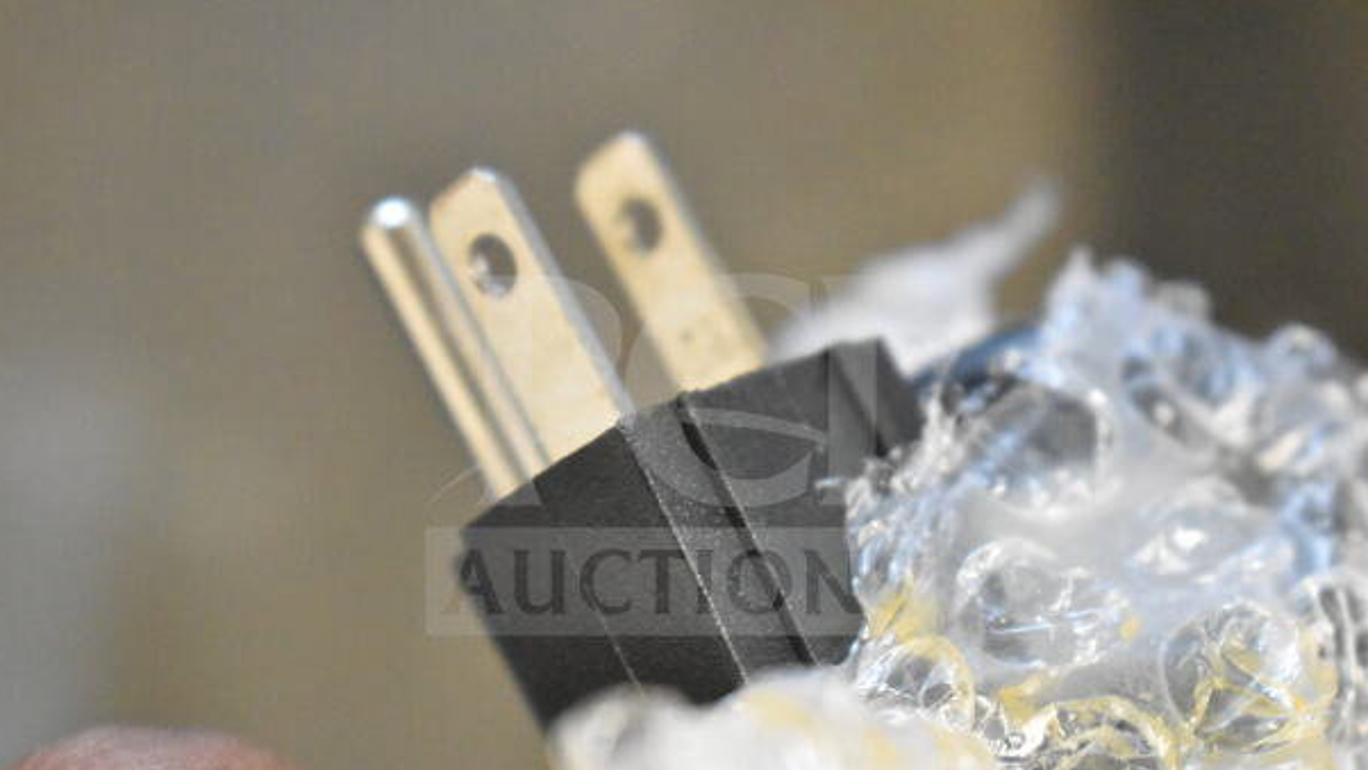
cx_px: 679
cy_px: 455
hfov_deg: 24.3
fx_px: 3176
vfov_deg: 13.8
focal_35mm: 88
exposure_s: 1/100
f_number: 5.6
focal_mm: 55
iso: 12800
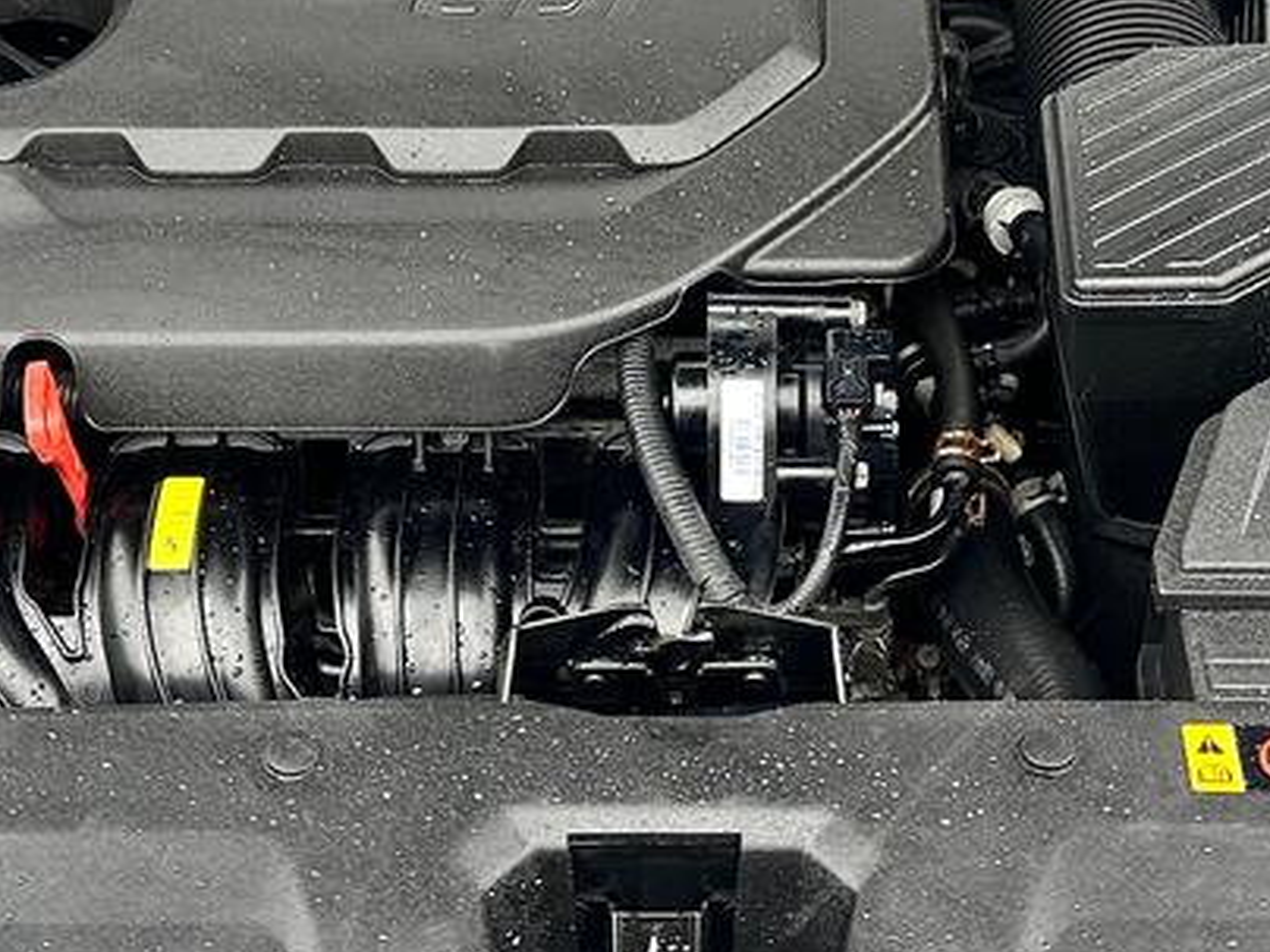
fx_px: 2788
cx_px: 698
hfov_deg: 25.6
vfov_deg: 19.2
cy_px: 167
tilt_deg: -39.0
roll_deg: +2.6
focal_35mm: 76
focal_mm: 6.86
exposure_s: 1/121
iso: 160
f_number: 1.78
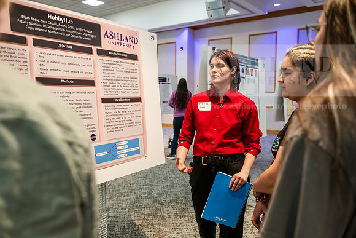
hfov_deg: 60.3
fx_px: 307
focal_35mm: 31
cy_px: 119
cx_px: 178
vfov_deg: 42.3
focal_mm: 31
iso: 2500
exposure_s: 1/160
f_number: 3.2
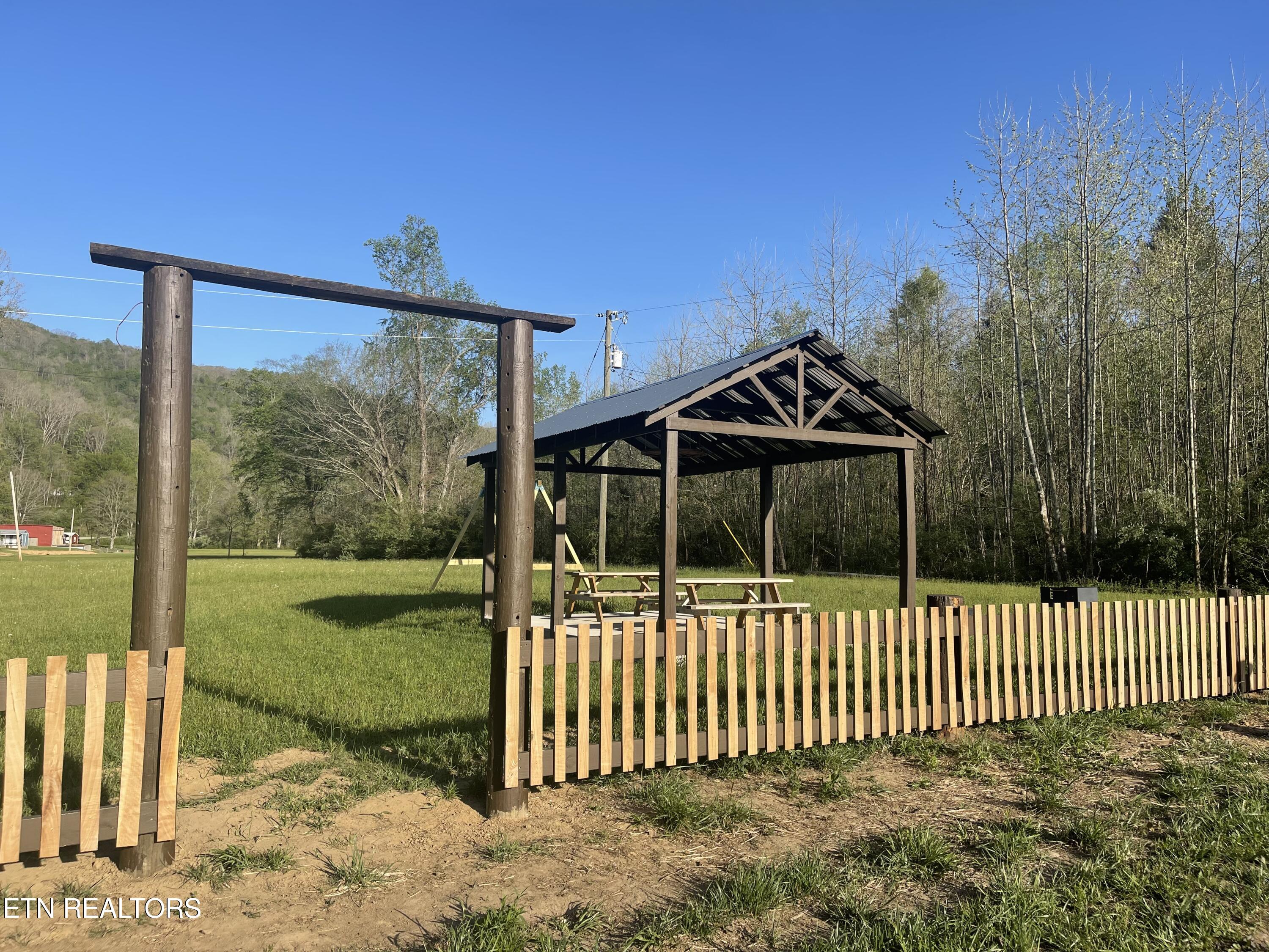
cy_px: 476
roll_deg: -0.4
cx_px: 634
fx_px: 916
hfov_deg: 69.4
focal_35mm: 25
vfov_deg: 54.9
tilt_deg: +4.0
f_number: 1.6
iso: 32
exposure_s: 1/2488
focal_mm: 5.1
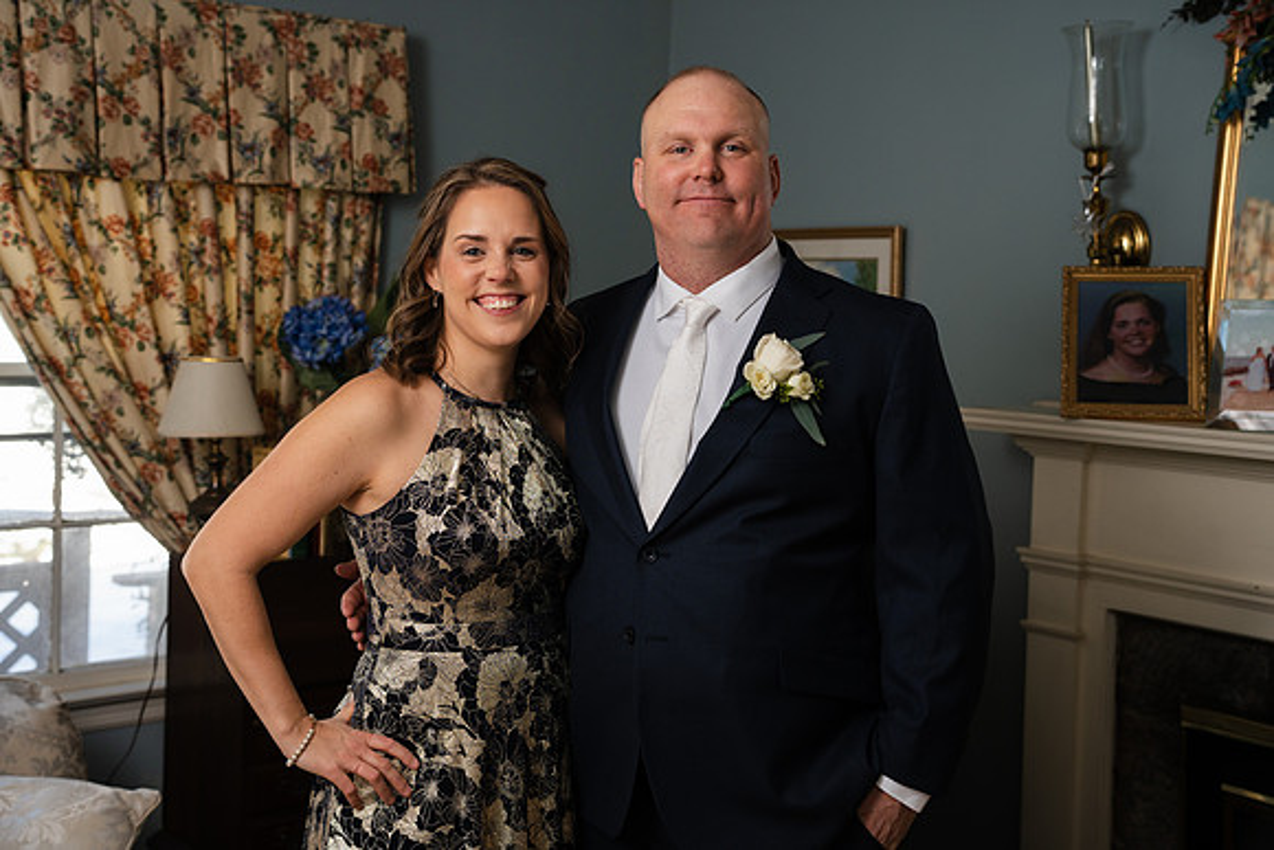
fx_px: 1734
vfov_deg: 27.5
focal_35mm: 49
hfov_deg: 40.3
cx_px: 637
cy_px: 425
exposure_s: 1/200
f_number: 4
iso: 500
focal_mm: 49
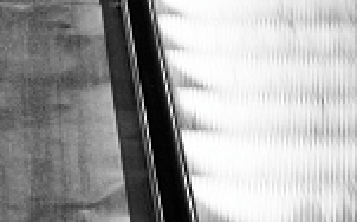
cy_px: 259
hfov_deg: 7.4
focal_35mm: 281
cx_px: -161
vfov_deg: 4.6
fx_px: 2731
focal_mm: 50
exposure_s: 1/3.5
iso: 500
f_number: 8
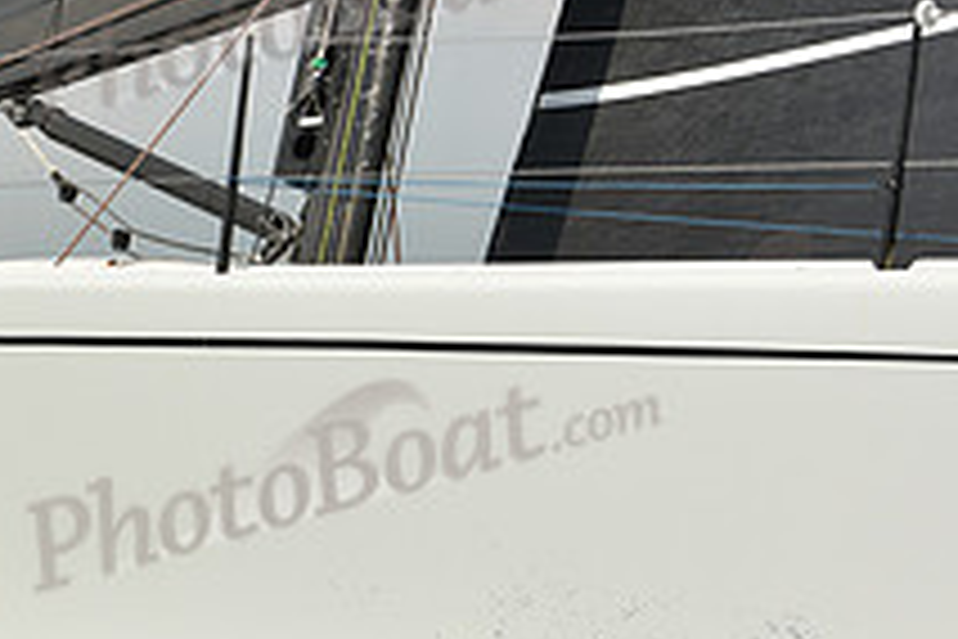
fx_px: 5082
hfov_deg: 10.6
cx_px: -202
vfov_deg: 7.2
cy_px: 304
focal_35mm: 191
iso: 250
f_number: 10
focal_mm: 70
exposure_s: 1/800
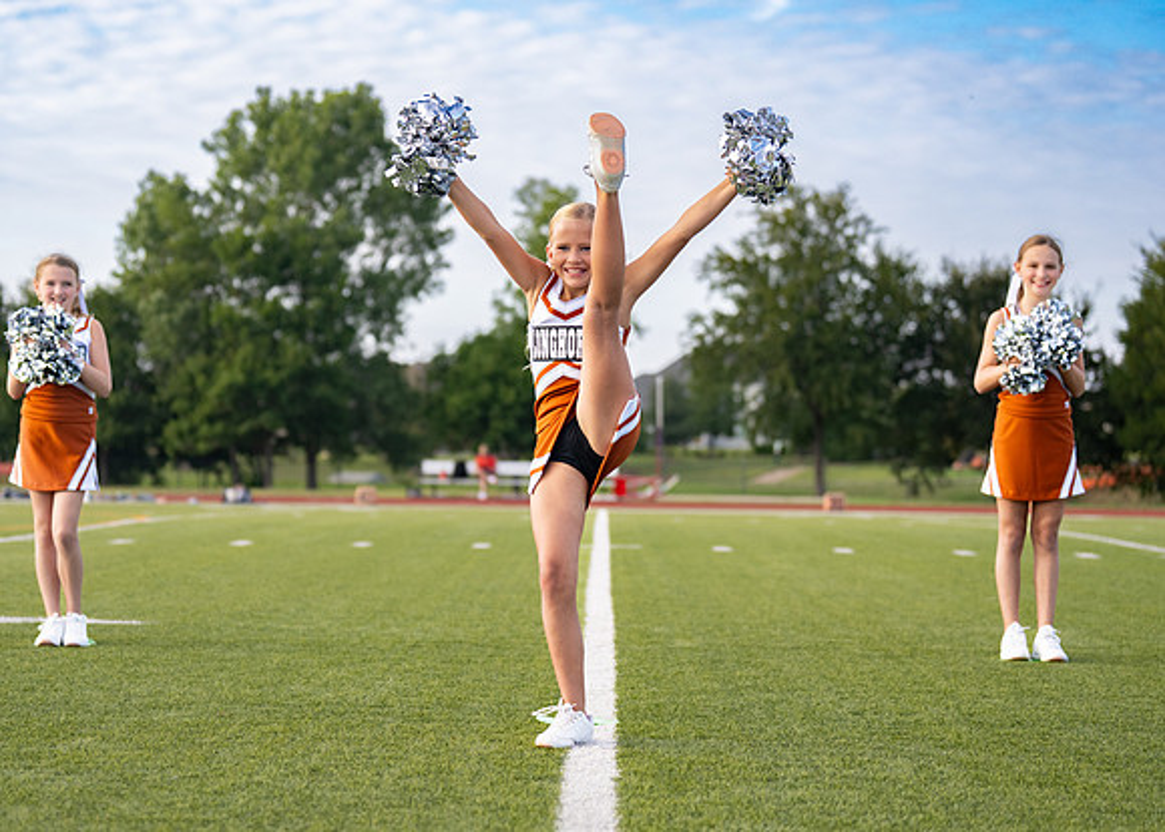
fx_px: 2741
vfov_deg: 17.3
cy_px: 415
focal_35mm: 83
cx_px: 475
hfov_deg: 24.0
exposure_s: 1/2500
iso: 400
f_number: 2.8
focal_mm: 70
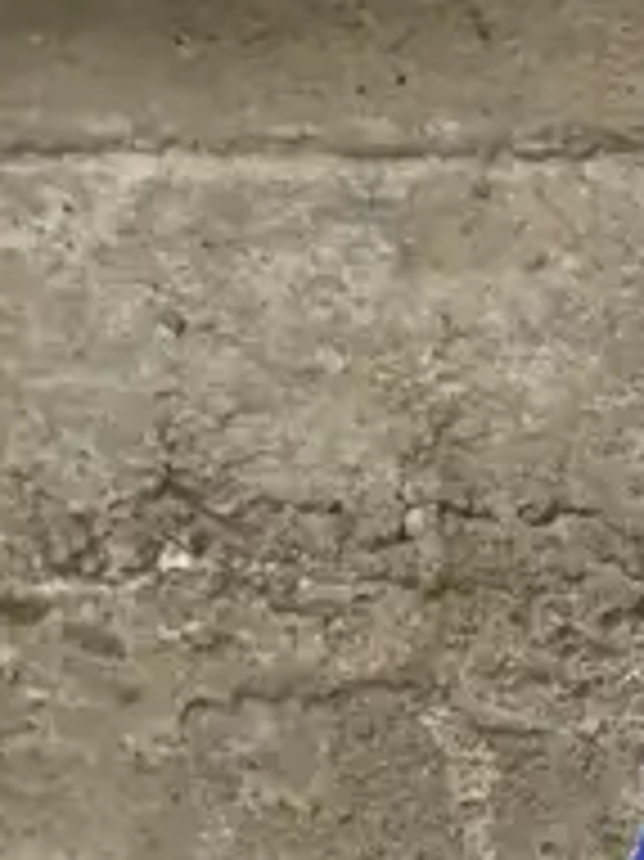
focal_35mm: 150
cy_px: 2049
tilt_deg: -37.4
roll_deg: -0.9
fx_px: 3725
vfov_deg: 11.1
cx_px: 1612
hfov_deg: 8.8
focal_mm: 3.99
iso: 125
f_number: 1.8
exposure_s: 1/50
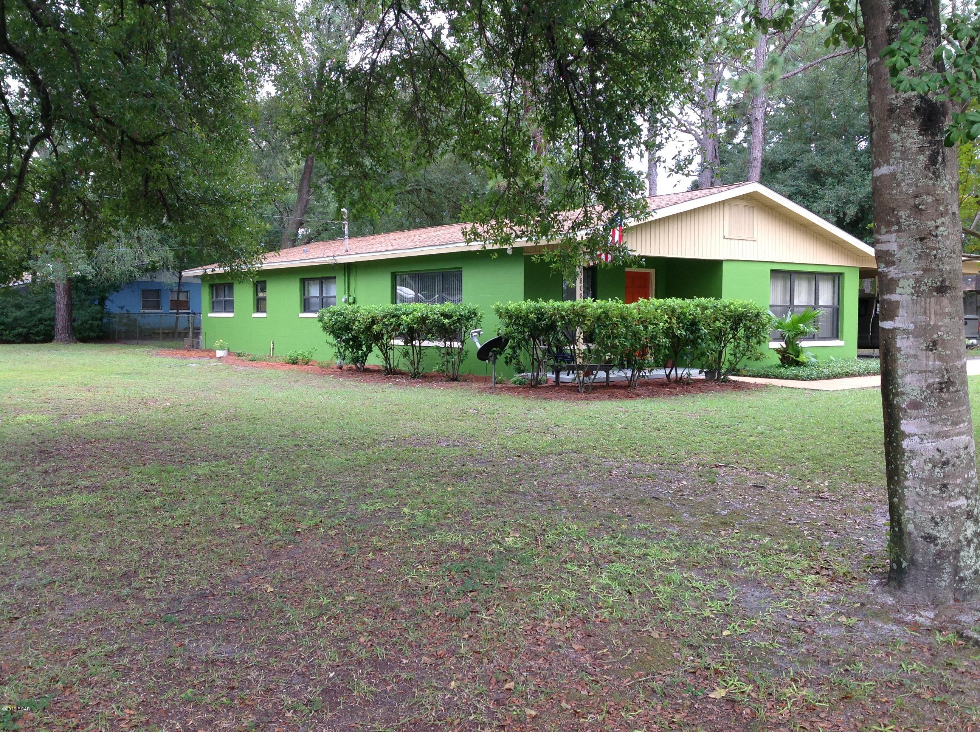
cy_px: 366
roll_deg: -0.6
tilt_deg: +0.4
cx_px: 490
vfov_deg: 40.6
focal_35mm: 35
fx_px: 989
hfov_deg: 52.7
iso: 50
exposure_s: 1/129
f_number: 2.4
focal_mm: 4.28
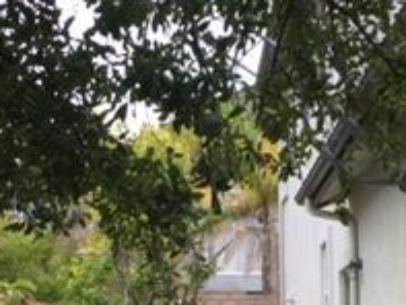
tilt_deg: +0.5
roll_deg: -0.1
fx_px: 1103
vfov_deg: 15.2
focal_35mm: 94
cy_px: 357
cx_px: 303
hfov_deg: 20.7
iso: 32
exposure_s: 1/180
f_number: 2.2
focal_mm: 4.15
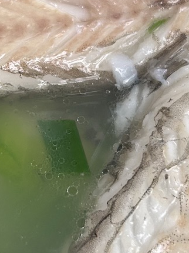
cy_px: 129
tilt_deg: -66.5
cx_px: 22
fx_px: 882
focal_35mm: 121
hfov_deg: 12.2
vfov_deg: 16.3
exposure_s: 1/427
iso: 50
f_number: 1.5
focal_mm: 5.7
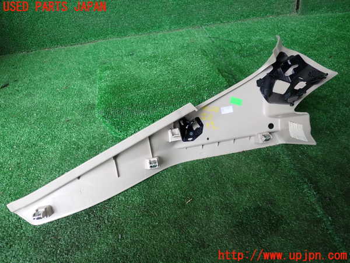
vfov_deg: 46.8
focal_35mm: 30
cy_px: 132
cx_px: 175
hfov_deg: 60.0
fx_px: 303
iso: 160
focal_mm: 5.4
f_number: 2.3
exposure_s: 1/125
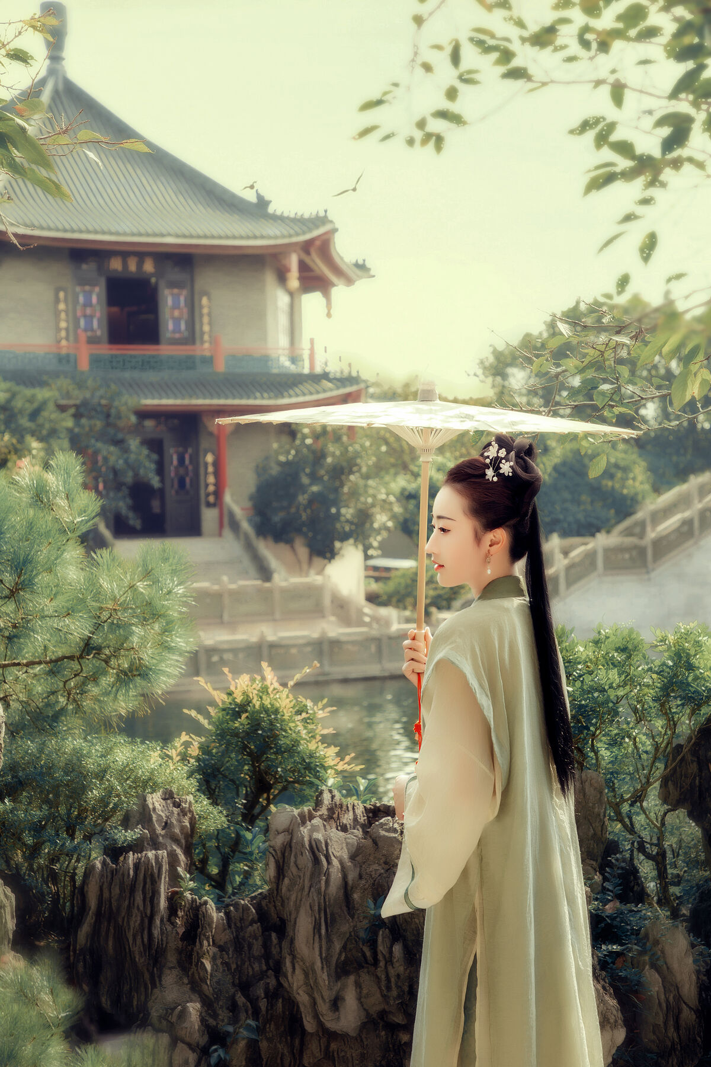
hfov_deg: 21.2
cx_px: 356
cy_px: 534
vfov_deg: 31.4
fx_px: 1896
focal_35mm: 64
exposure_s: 1/125
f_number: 6.3
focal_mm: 64
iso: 200
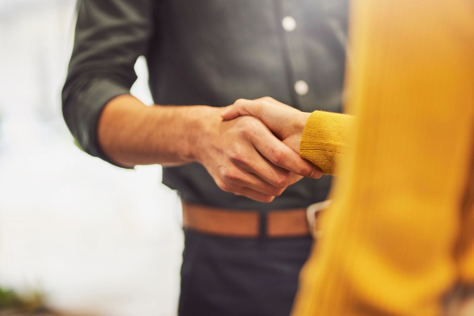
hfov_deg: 23.9
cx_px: 237
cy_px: 158
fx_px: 1119
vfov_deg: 16.1
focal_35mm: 85
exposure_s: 1/160
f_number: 2
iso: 800
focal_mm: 85
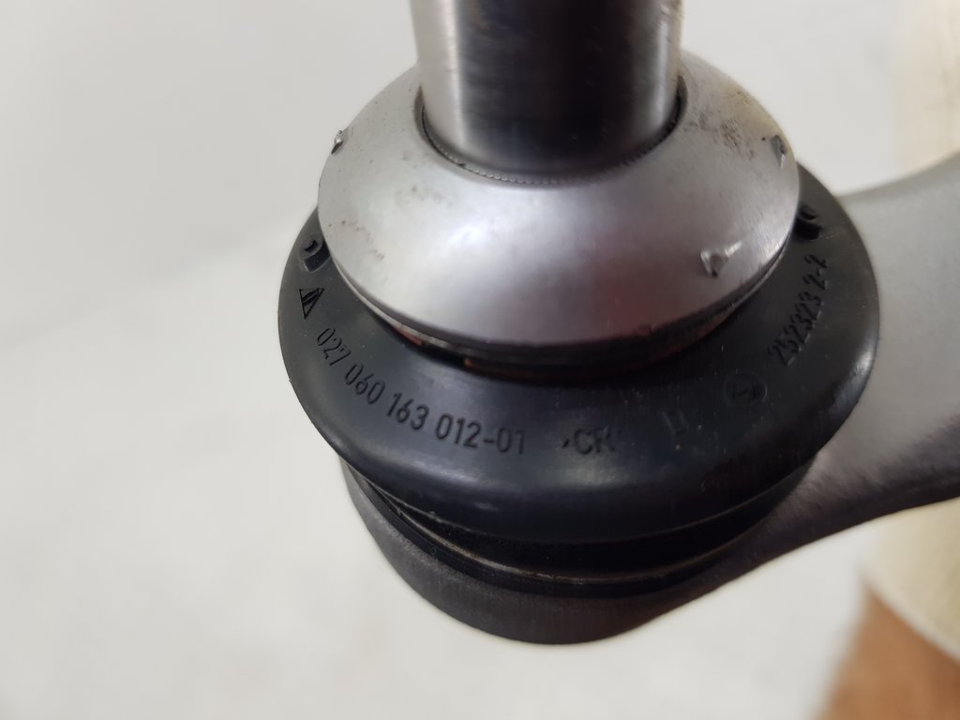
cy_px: 360
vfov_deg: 53.1
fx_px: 721
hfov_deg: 67.3
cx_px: 480
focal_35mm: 26
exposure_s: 1/100
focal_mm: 4.2
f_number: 1.7
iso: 80
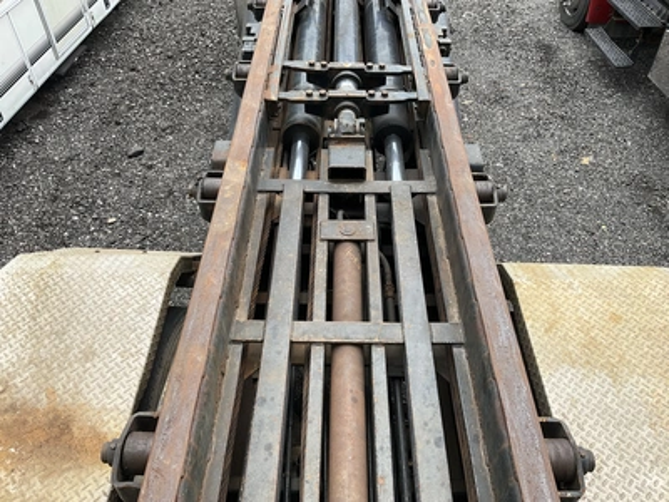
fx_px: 560
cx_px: 334
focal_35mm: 29
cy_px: 251
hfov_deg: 61.7
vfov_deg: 48.2
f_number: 1.8
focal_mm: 3
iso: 25
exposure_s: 1/691
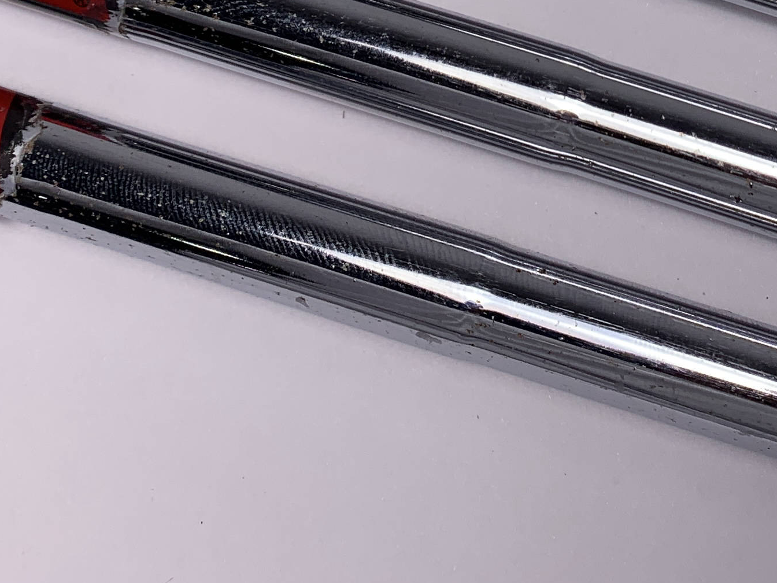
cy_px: -266
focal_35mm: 78
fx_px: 1751
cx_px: 725
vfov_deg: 17.2
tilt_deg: -72.3
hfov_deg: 24.2
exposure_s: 1/478
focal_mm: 4.25
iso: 25
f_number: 1.8
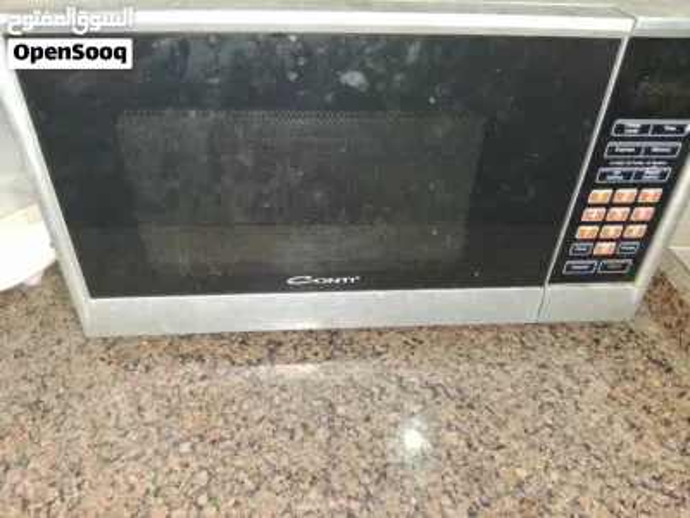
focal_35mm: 26
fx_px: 518
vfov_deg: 53.1
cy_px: 259
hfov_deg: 67.3
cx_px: 345
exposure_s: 1/60
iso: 400
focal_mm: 3.98
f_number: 1.8
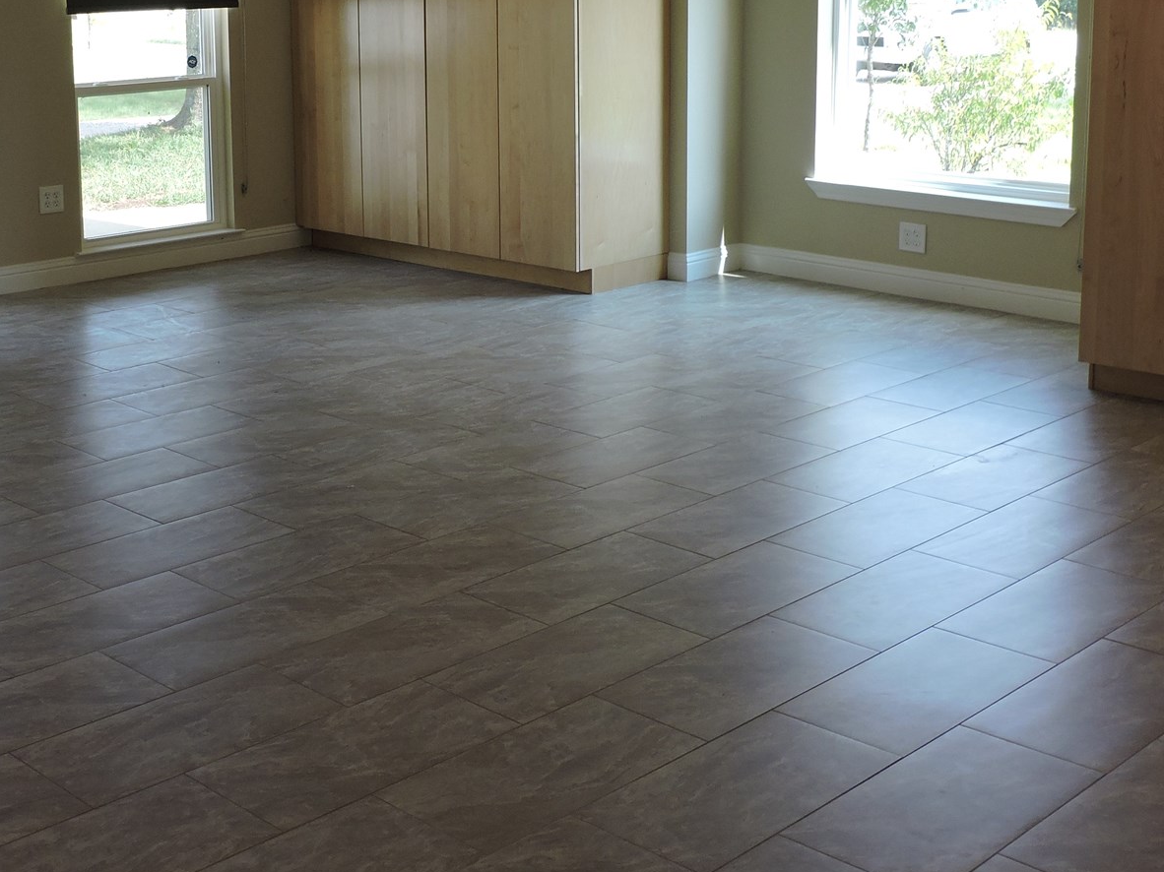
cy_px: 201
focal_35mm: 52
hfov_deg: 36.5
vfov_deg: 27.6
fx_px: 1748
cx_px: 408
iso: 100
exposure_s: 1/80
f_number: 3.1
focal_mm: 5.4
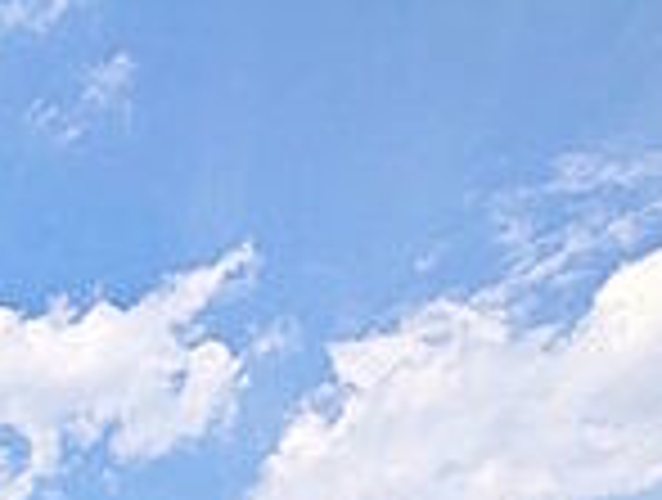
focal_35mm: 57
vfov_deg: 17.8
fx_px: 1093
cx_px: 50
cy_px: 1005
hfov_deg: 31.9
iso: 45
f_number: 2.2
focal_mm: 1.83
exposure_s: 1/2747
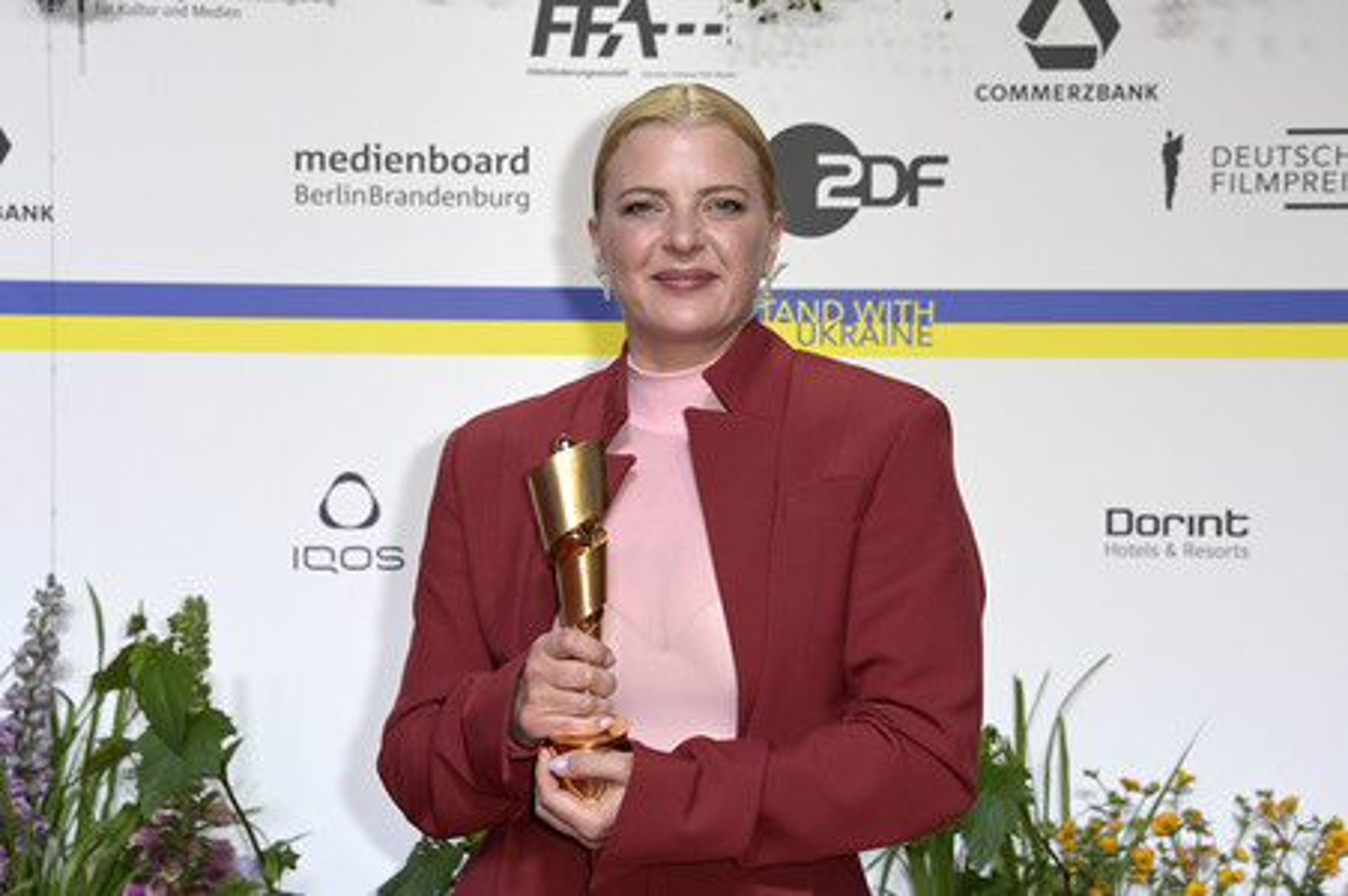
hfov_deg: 23.9
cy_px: 448
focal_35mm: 85
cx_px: 674
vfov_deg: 16.0
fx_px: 3180
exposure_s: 1/250
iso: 800
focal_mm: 85
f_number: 6.3
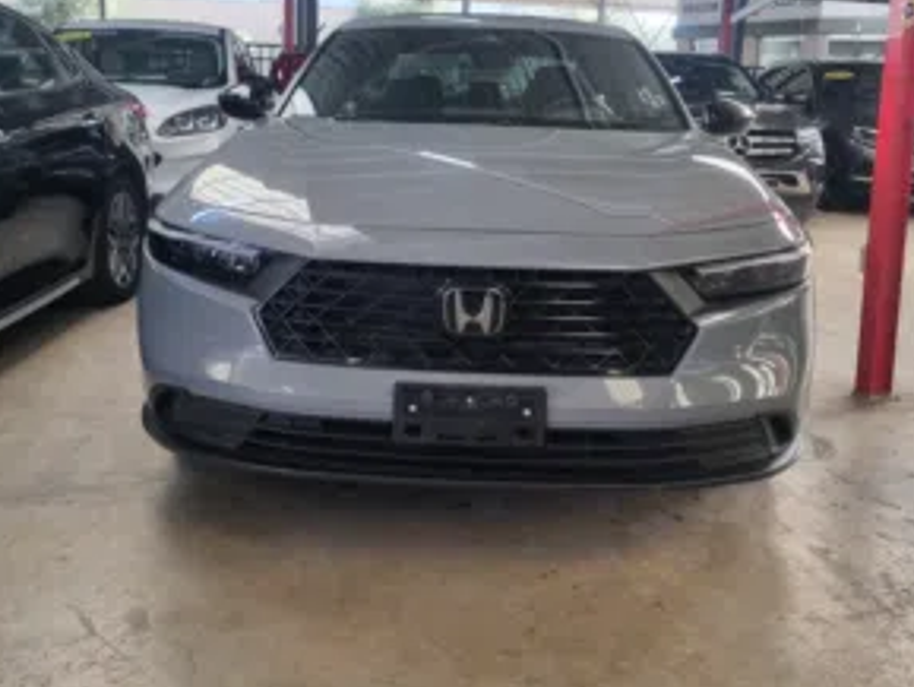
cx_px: 465
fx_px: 951
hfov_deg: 51.3
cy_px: 269
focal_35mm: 36
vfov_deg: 39.5
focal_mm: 5.4
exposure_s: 1/100
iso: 64
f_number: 1.8
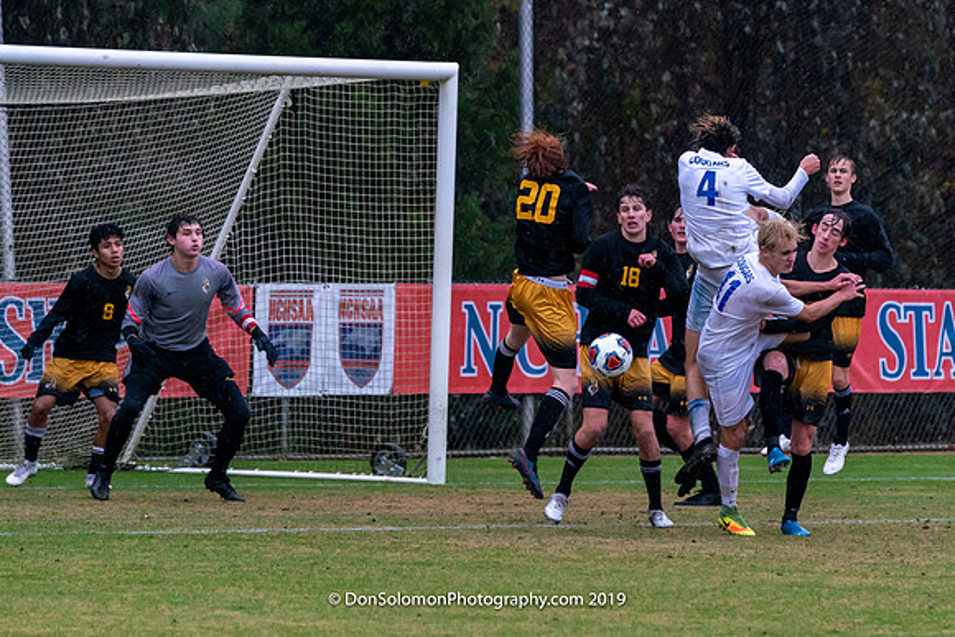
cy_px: 243
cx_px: 636
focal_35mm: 382
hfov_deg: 5.4
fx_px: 10139
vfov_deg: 3.6
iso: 3200
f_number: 5.6
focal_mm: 247
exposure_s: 1/1000
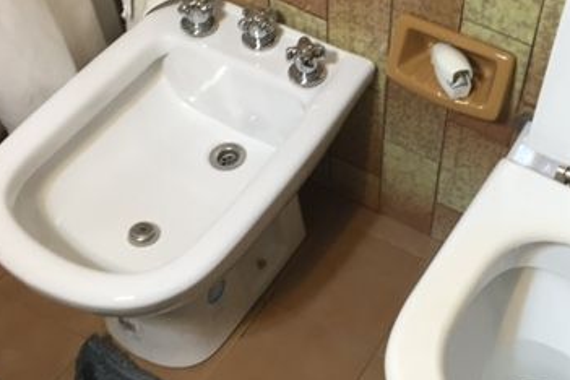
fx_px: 871
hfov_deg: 35.7
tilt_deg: -50.7
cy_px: 153
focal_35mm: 55
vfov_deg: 24.6
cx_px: 404
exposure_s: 1/33
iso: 100
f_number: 2.2
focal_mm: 4.15
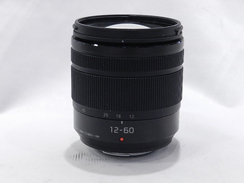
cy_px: 92
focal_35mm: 84
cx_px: 122
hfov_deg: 23.3
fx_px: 592
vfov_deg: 17.6
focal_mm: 14.9
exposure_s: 1/60
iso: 800
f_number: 4.4
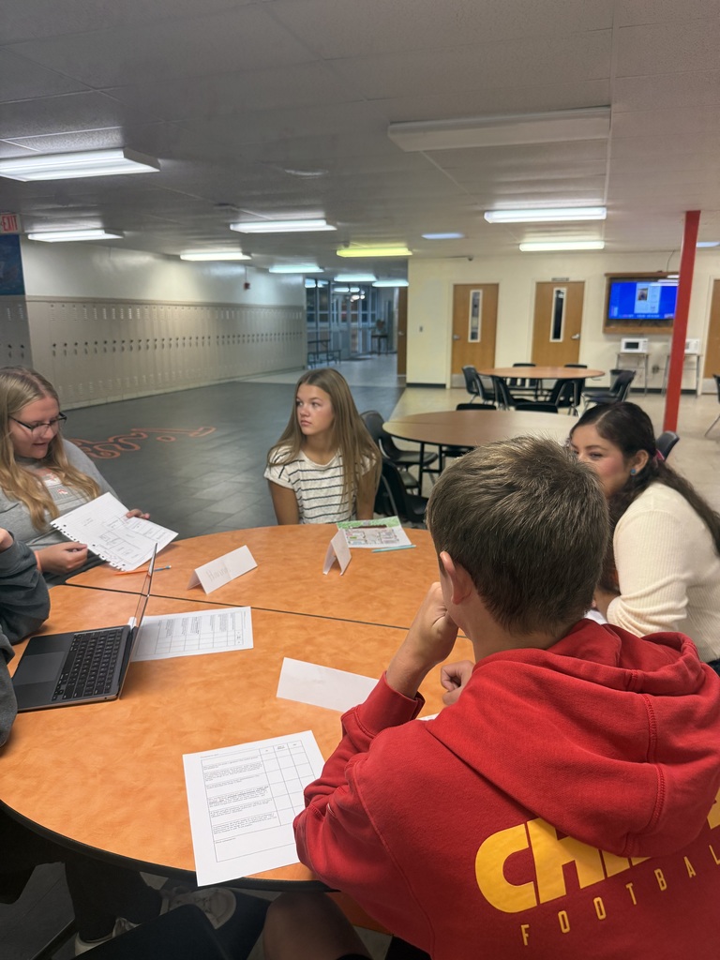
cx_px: 360
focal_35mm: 24
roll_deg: +0.1
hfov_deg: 56.8
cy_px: 480
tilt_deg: -14.9
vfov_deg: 71.6
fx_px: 666
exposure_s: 1/126
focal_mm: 6.76
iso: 160
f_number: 1.78
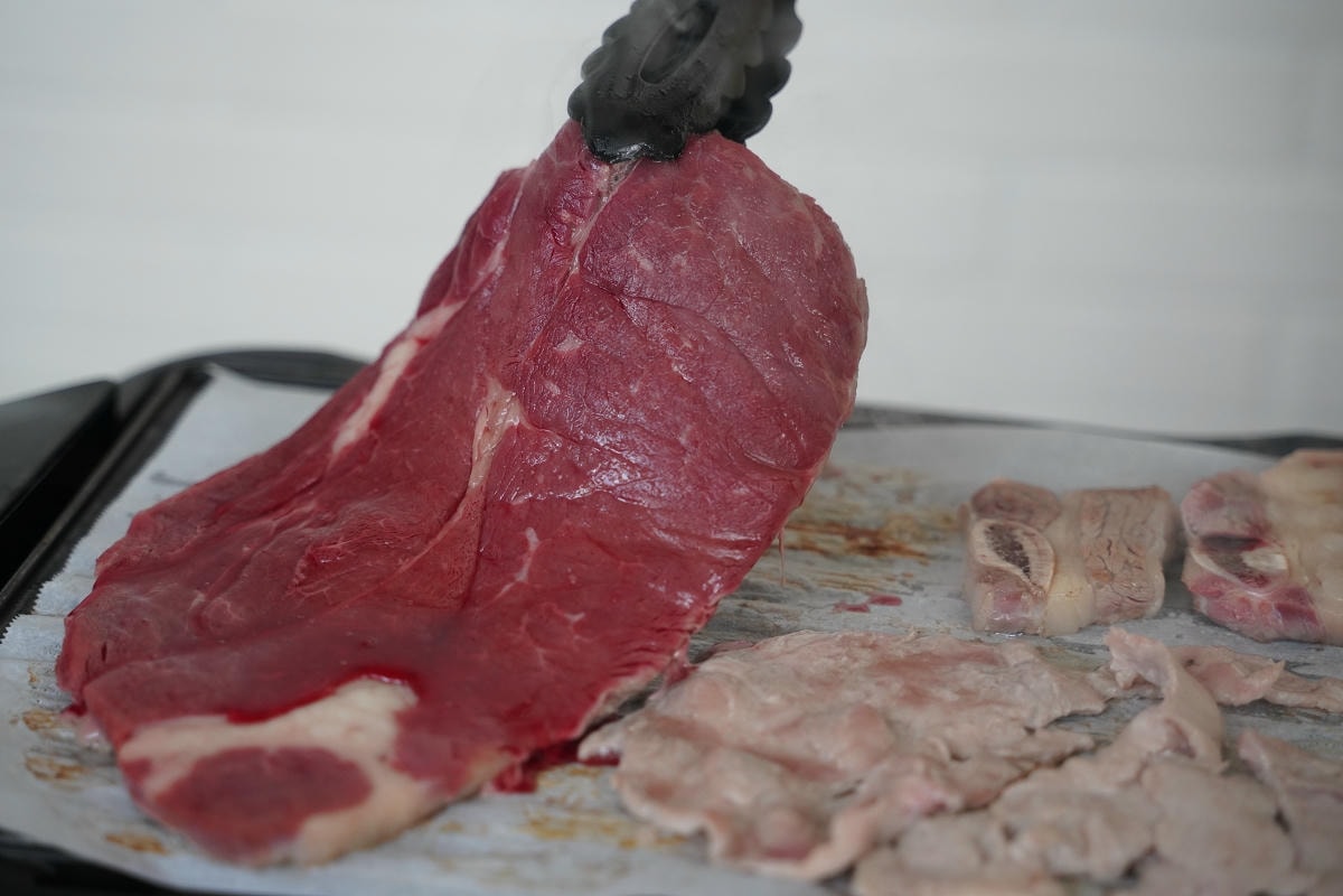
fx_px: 2611
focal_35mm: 70
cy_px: 448
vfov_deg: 19.5
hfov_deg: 28.8
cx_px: 672
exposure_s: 1/160
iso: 1600
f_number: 3.5
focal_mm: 70
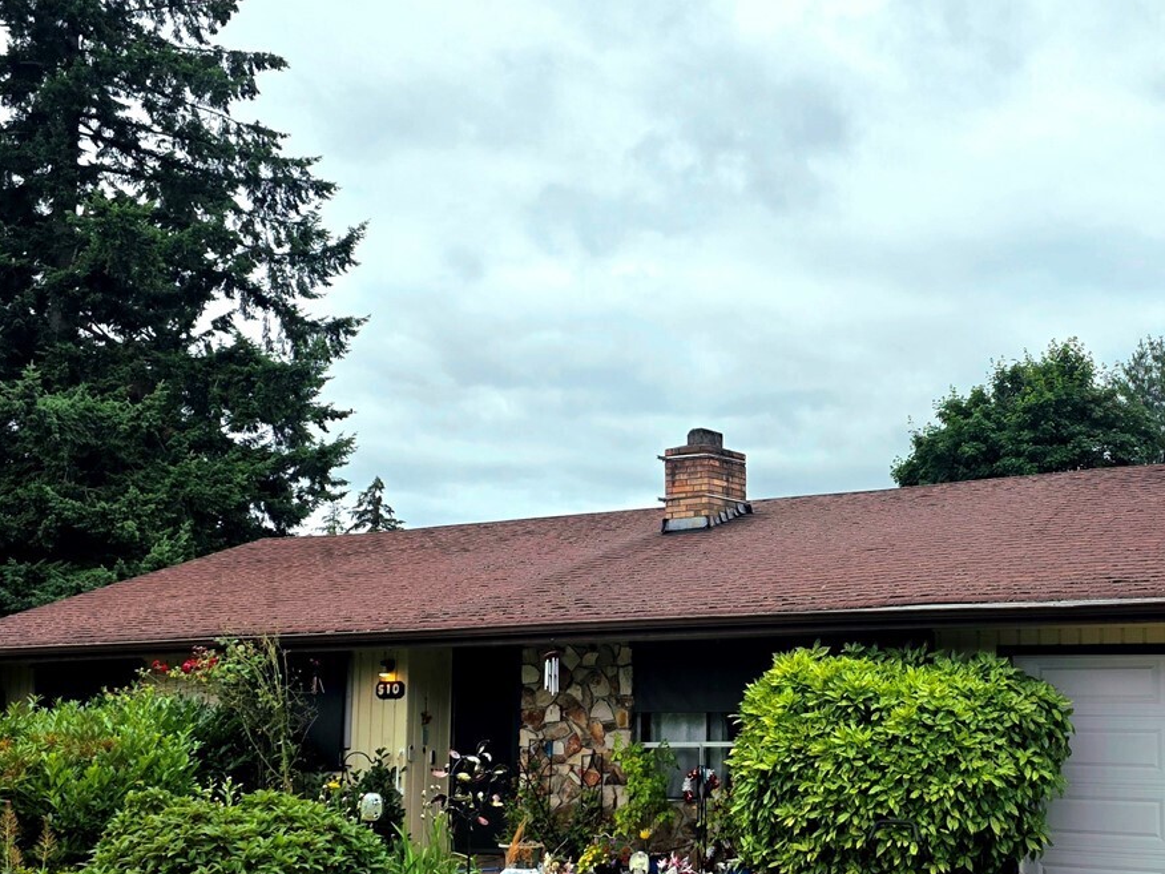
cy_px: 521
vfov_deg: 34.2
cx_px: 866
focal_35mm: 42
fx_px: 1414
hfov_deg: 43.4
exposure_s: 1/3333
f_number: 1.7
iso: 80
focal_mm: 6.3
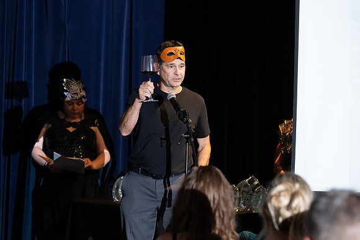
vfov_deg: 9.2
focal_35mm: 150
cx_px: 180
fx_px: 1500
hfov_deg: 13.7
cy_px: 120
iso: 2500
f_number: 5
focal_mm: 150
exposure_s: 1/200
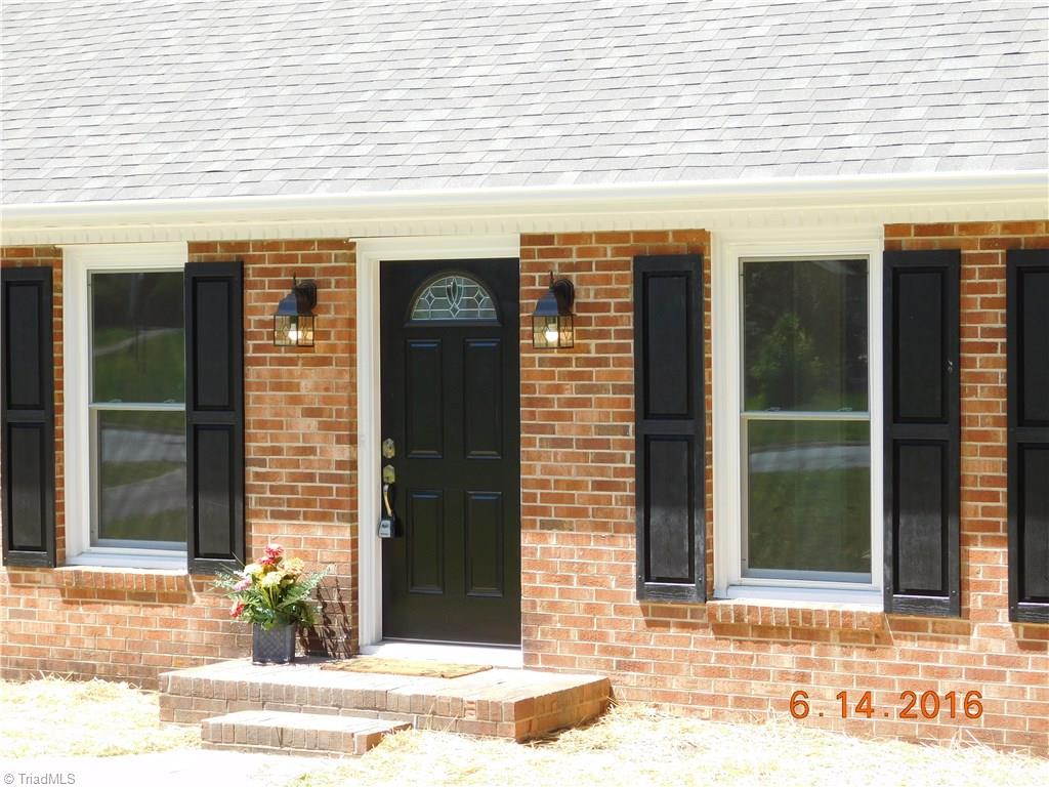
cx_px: 524
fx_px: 2424
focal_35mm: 80
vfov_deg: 18.4
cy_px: 394
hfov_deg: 24.4
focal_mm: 14.2
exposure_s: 1/250
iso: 125
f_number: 4.4
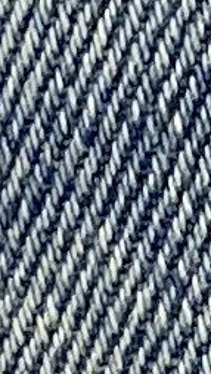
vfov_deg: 14.5
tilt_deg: -18.9
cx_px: -108
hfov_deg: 9.8
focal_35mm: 120
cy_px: 770
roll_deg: -1.2
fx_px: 1193
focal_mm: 4.25
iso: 125
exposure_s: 1/121
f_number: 1.8
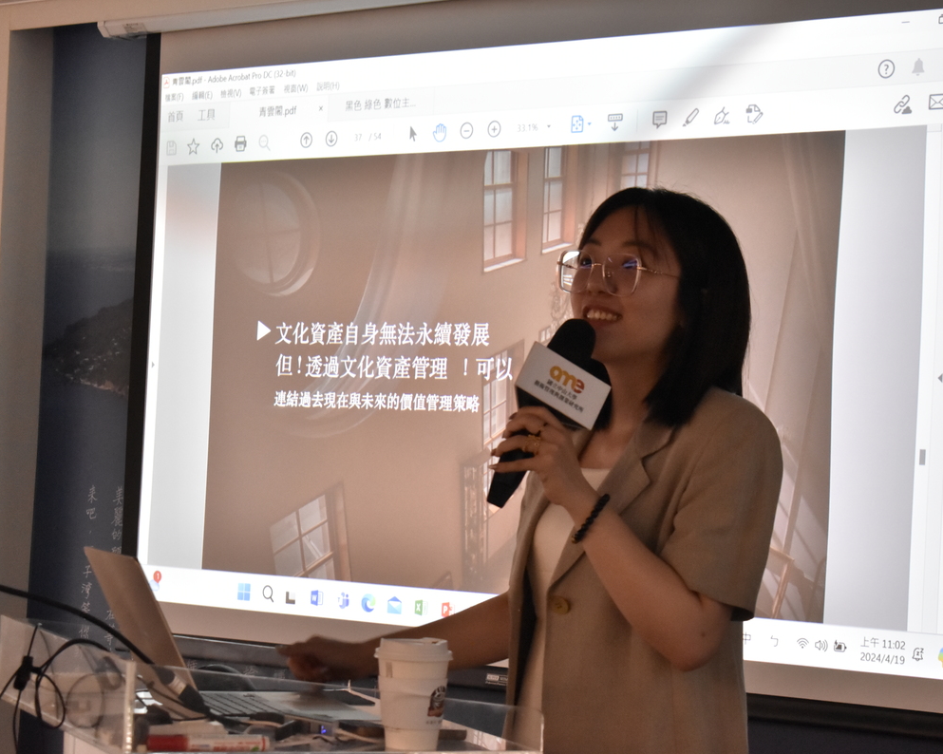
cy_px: 376
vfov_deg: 16.4
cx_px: 443
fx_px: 2611
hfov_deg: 20.5
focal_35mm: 94
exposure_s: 1/80
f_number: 5.6
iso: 2500
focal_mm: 55
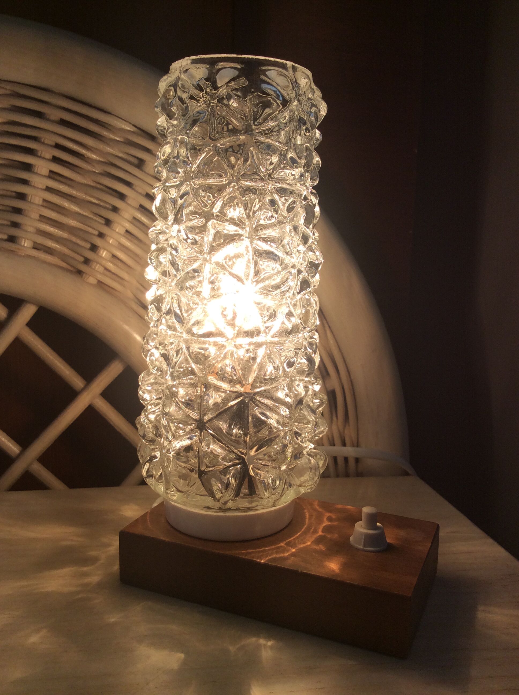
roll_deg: -1.1
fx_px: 641
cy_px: 348
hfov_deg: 44.1
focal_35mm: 32
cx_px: 260
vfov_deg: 56.9
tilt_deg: -9.7
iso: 32
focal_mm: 3.3
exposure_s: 1/240
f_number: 2.4
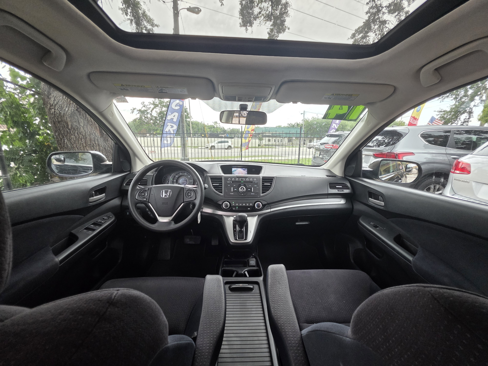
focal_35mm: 13
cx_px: 244
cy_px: 183
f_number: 1.9
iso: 200
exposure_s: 1/359
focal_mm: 2.2
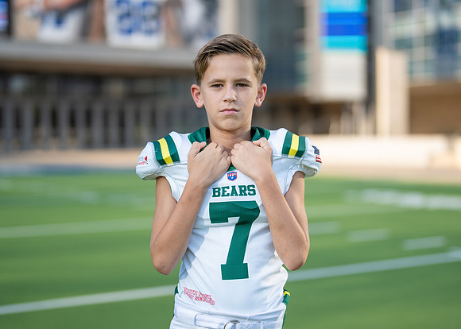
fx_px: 909
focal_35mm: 69
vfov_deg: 20.5
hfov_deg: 28.4
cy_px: 168
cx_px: 250
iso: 100
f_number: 1.2
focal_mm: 50
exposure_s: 1/3200
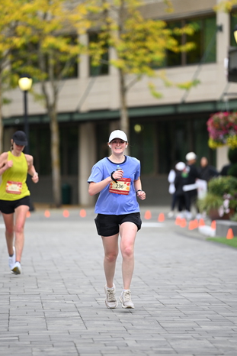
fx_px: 2329
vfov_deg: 8.7
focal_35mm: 236
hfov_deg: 5.8
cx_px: 115
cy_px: 167
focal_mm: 200
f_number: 2.8
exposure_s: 1/1600
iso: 640
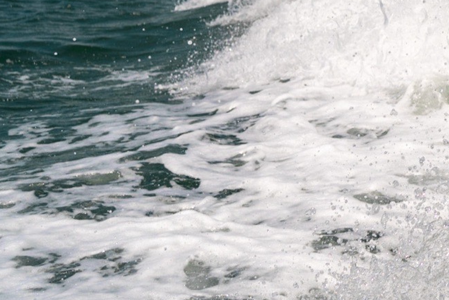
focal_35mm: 103
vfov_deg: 12.9
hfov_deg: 18.1
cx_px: 624
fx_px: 1285
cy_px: -70
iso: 100
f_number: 4.5
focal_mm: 35
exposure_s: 1/3200
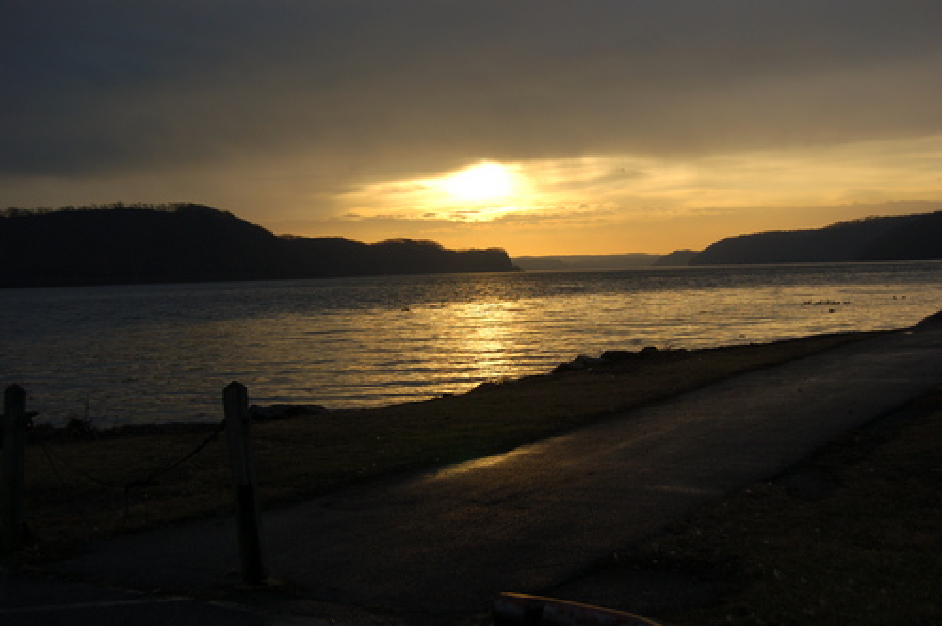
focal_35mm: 48
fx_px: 1254
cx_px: 471
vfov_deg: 28.0
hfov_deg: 41.2
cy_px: 313
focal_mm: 32
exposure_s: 1/250
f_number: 5.6
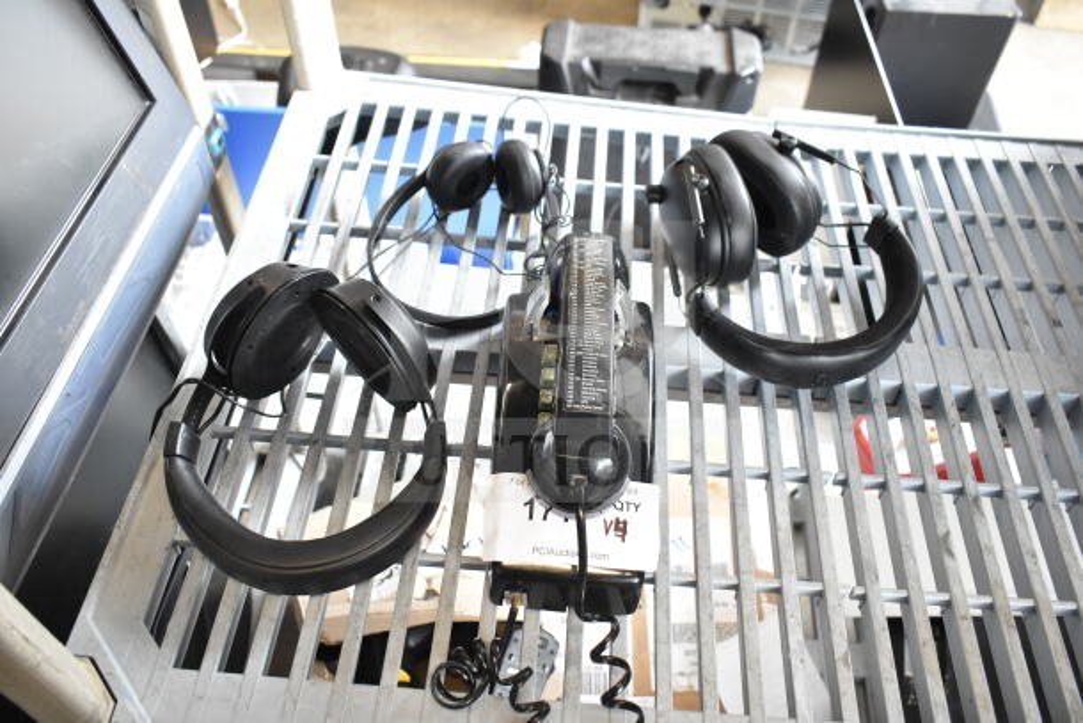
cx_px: 542
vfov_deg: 43.6
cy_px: 362
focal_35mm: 30
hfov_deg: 61.9
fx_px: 903
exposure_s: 1/80
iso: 1600
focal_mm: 20
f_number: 4.5
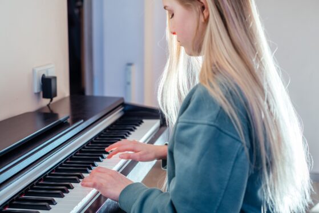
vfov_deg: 27.0
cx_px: 160
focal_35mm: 50
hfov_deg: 39.6
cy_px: 106
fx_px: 443
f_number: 3.5
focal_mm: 50
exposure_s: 1/100
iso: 200
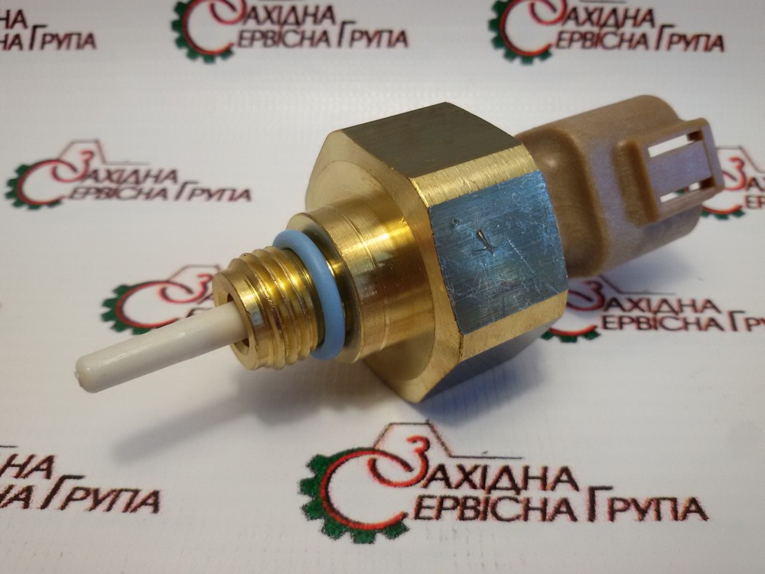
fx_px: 685
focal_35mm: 31
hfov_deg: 58.4
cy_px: 287
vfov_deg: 45.4
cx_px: 382
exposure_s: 1/100
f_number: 2.4
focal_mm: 2.93
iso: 64
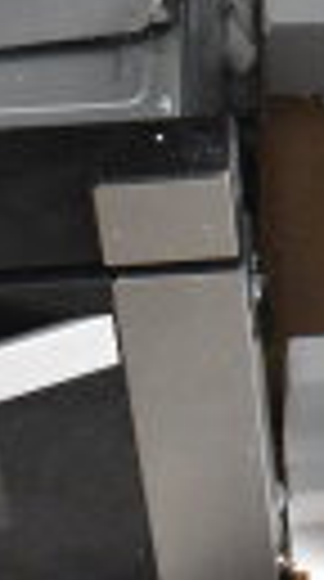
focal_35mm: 179
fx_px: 2750
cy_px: -83
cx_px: 999
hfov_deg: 6.2
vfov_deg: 11.8
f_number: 9
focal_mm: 24
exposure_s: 1/320
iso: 6400
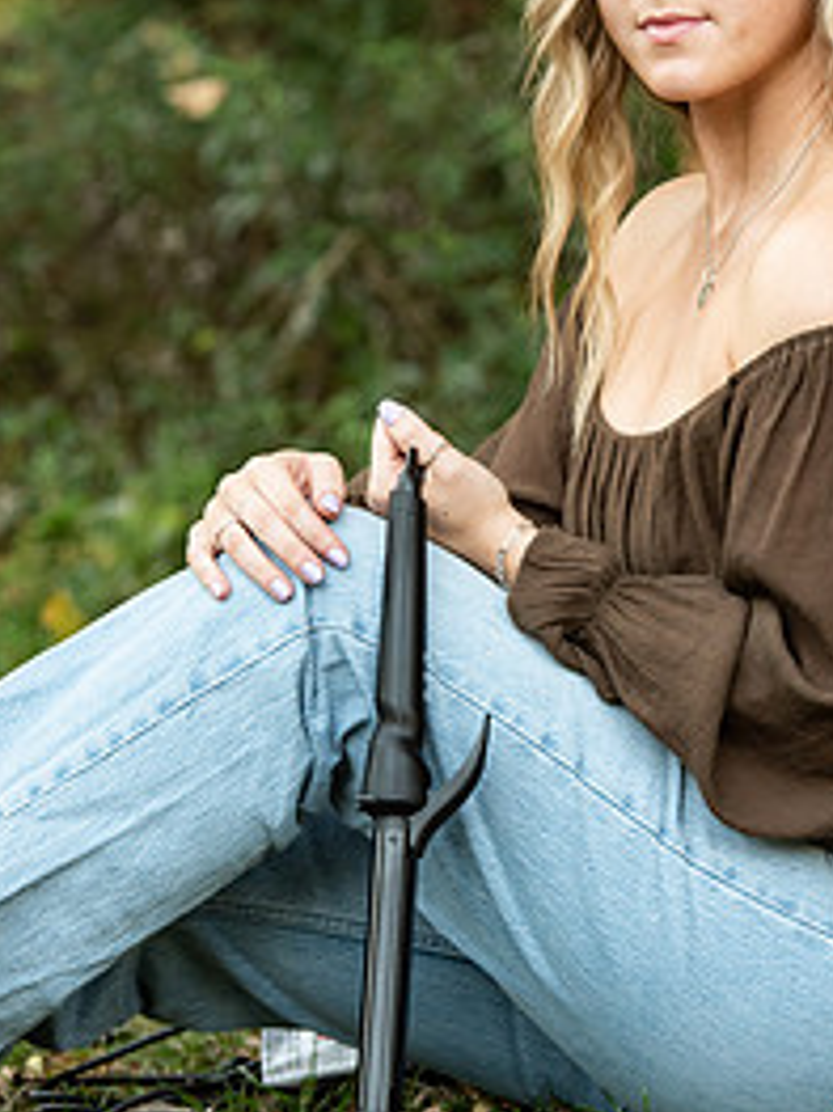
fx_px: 6872
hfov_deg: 6.9
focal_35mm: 214
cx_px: 613
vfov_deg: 9.3
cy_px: 457
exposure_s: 1/250
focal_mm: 130
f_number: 4
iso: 1250
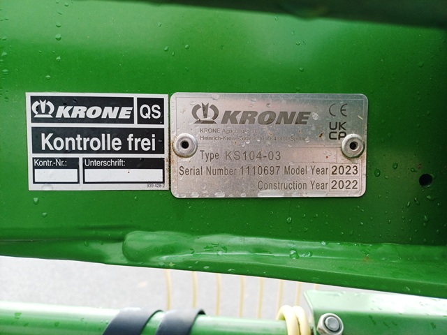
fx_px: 323
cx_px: 224
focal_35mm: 25
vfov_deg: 54.9
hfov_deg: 69.4
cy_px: 168
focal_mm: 4.65
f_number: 1.8
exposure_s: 1/127
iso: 50
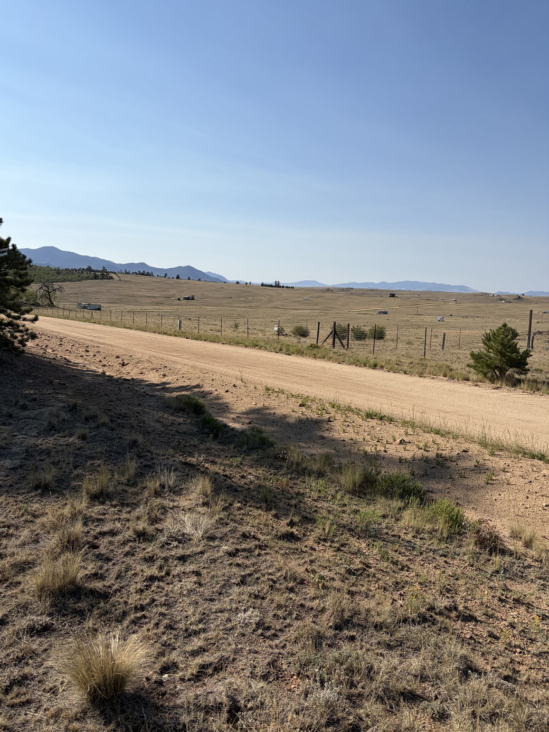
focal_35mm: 27
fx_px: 571
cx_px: 265
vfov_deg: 65.3
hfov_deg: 51.4
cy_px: 353
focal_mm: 5.96
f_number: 1.6
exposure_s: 1/7813
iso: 64
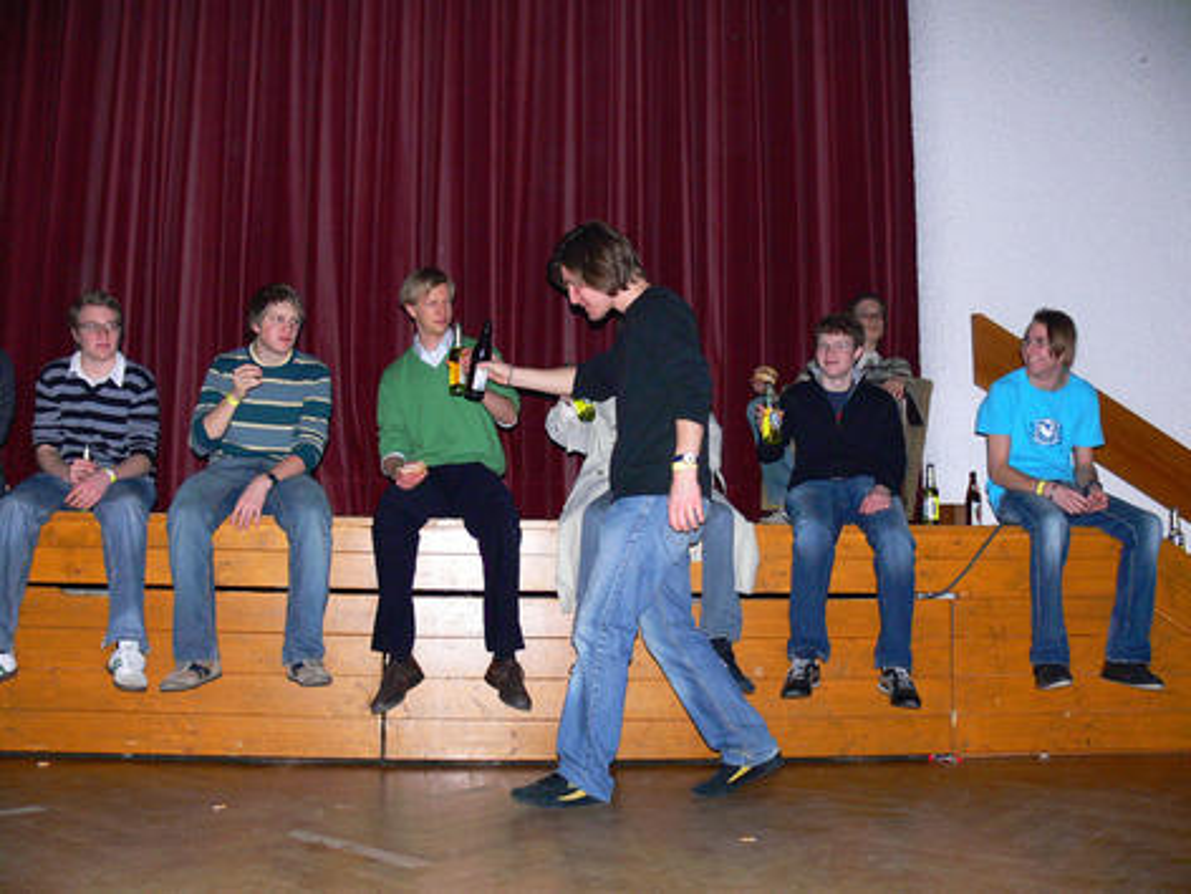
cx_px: 596
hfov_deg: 52.6
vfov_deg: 40.7
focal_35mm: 35
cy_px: 447
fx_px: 1204
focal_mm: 7.4
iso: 200
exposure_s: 1/30
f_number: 2.8
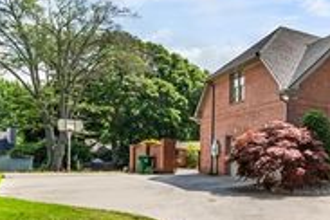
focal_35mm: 41
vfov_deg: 32.2
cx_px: 379
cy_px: 158
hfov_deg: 37.8
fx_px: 376
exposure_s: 1/1600
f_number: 8
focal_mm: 10
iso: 320
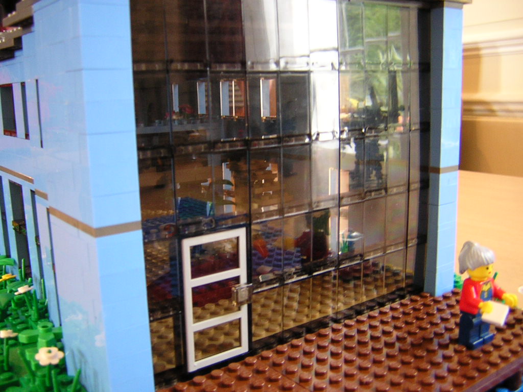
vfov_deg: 39.7
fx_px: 544
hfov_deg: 51.4
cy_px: 196
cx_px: 262
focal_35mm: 36
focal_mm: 4.7
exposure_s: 1/4
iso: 255
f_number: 2.6
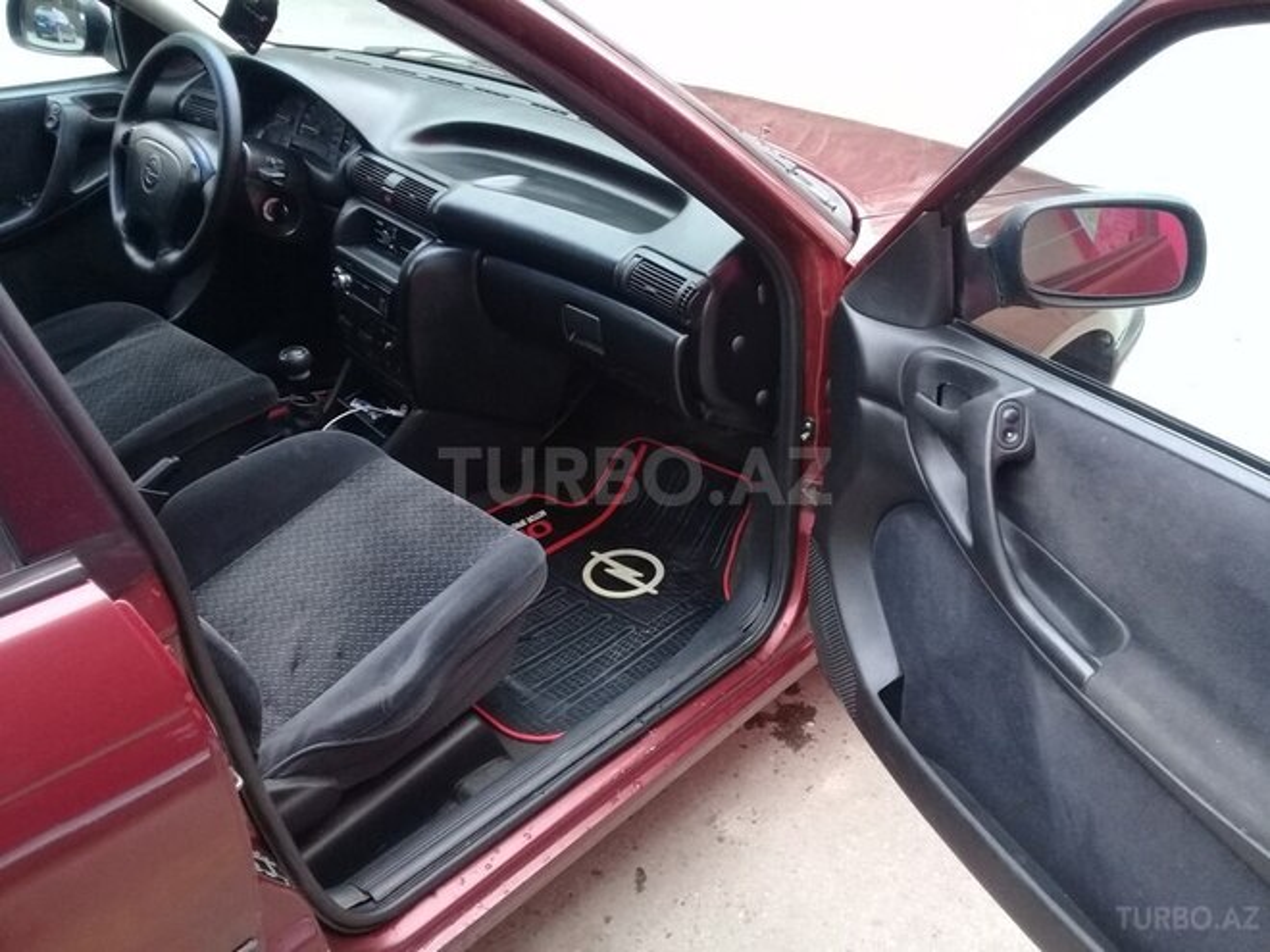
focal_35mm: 31
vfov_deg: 45.4
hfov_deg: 58.4
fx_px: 1137
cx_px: 635
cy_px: 476
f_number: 2.2
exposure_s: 1/33
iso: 160
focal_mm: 3.3
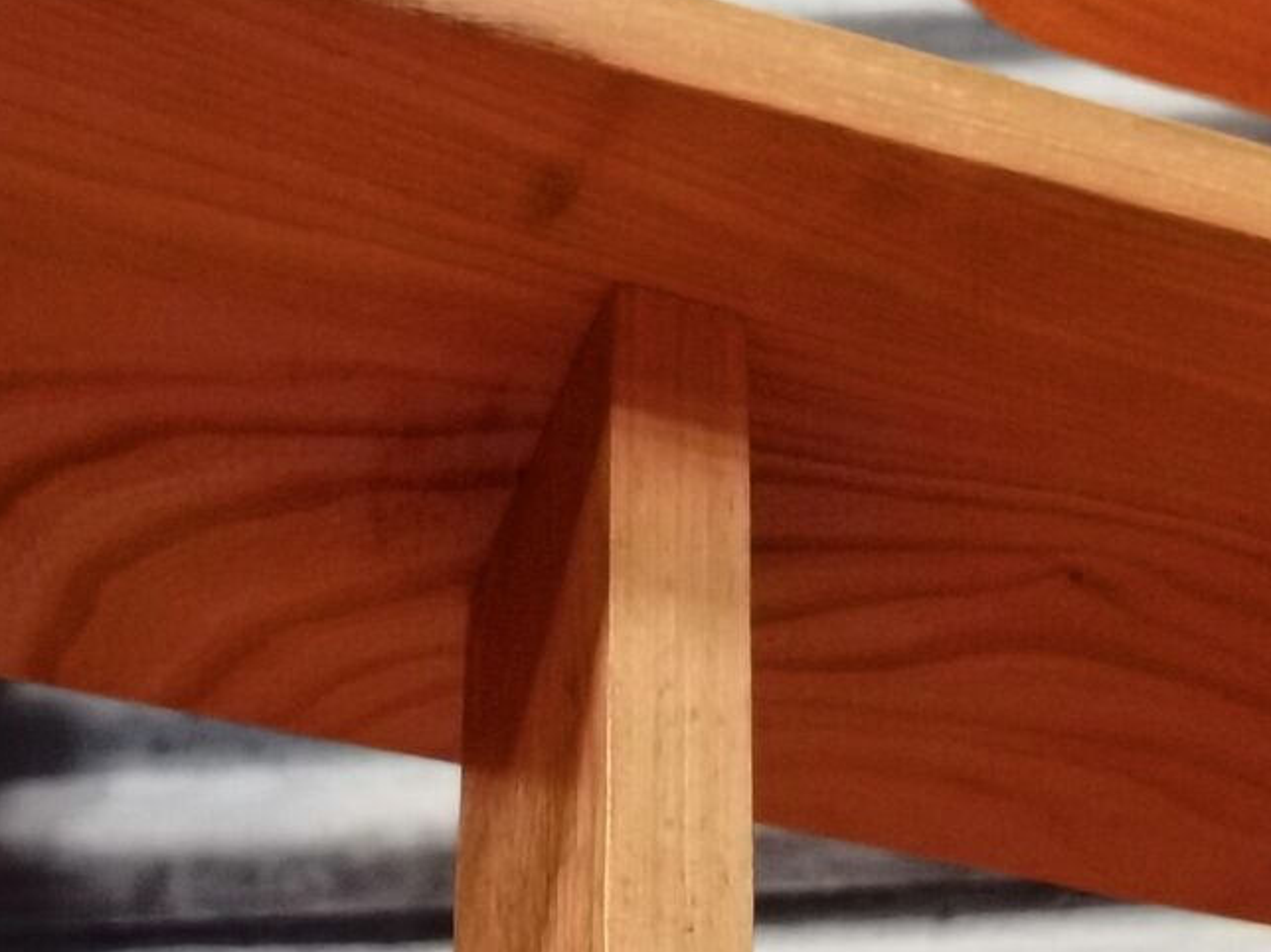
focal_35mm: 112
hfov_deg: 17.5
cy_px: 869
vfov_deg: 13.1
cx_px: 893
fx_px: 4112
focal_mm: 6.71
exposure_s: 1/20
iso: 800
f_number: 1.9
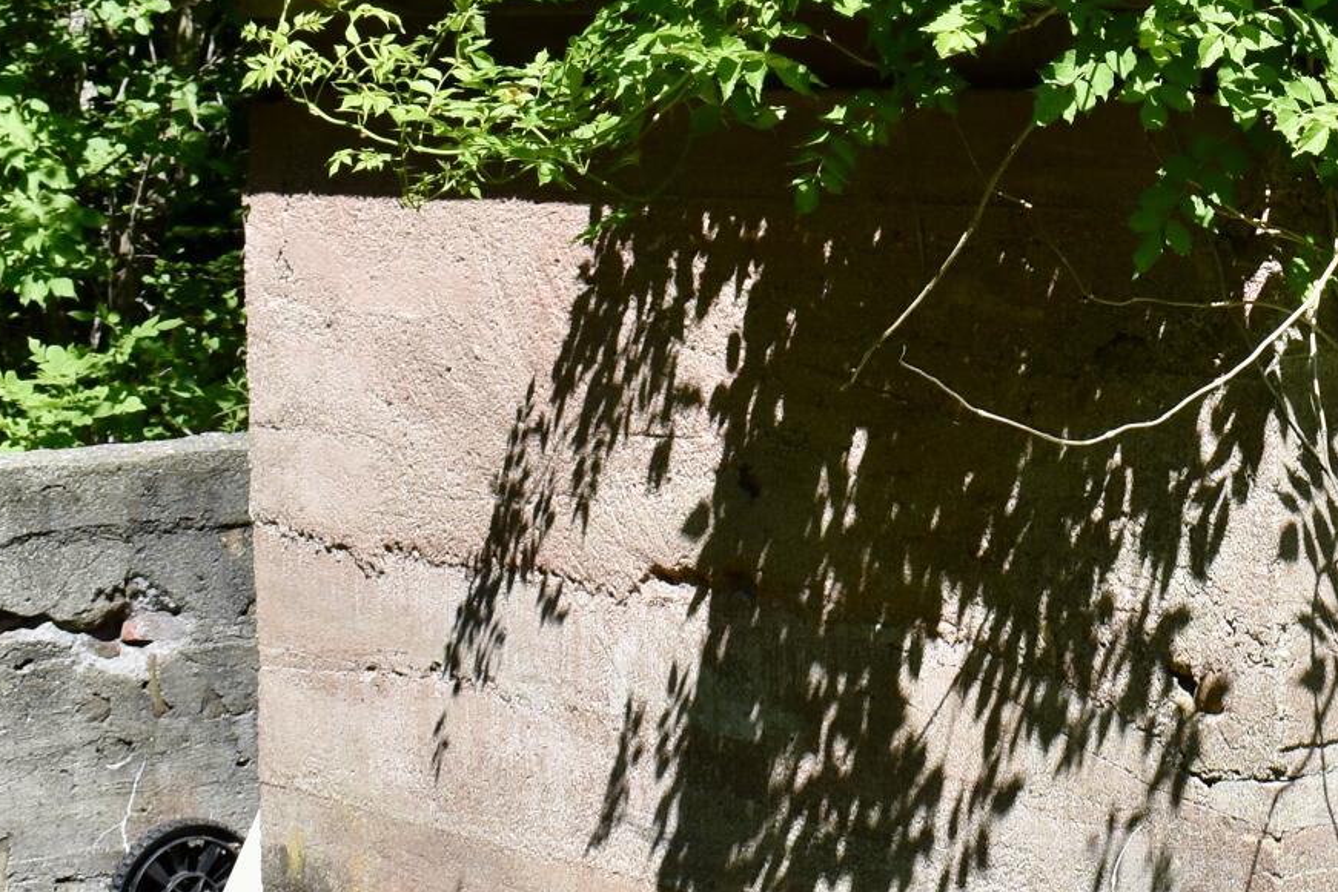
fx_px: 4609
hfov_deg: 16.0
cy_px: -52
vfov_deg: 10.9
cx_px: 1518
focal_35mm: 124
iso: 140
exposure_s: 1/250
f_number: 8
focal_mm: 24
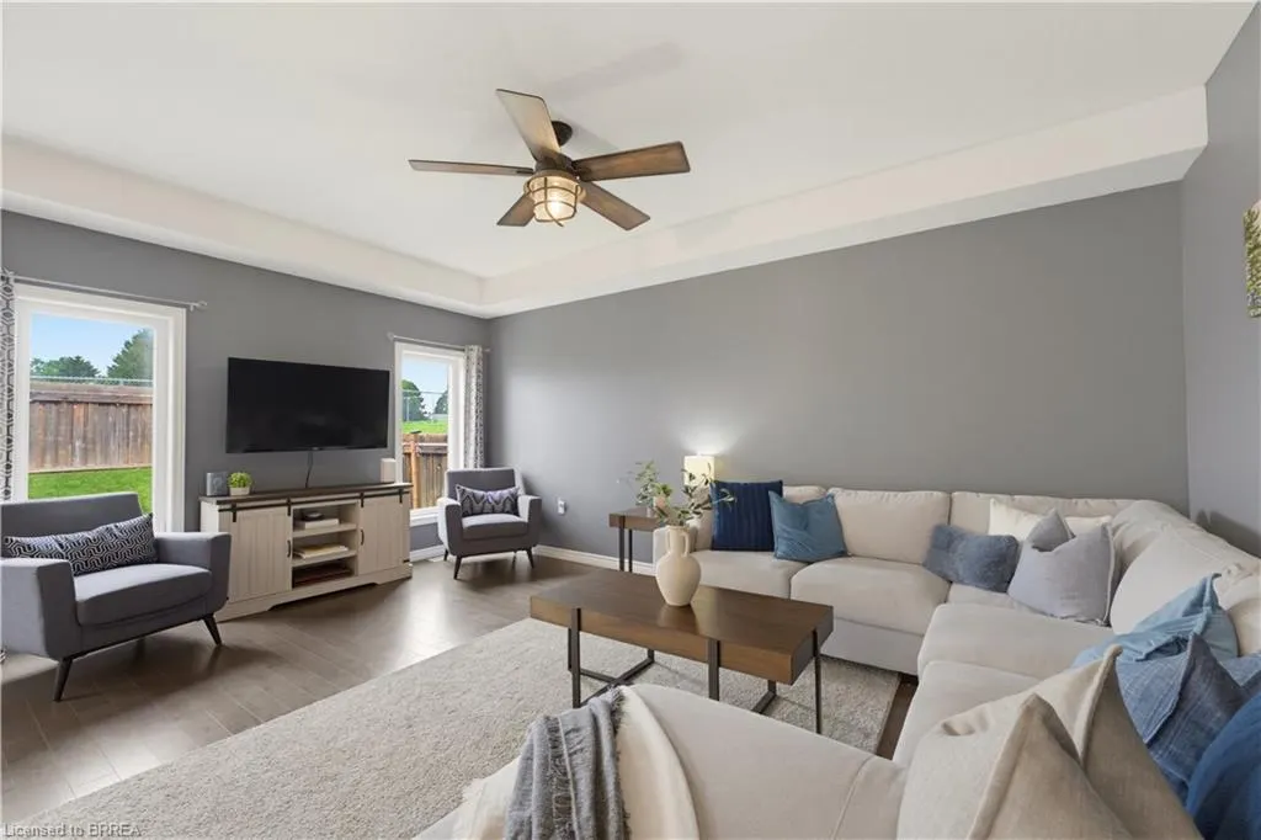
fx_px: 529
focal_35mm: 15
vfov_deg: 76.9
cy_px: 420
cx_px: 630
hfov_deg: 100.0
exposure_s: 1/2
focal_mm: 15.1
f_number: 9
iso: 400
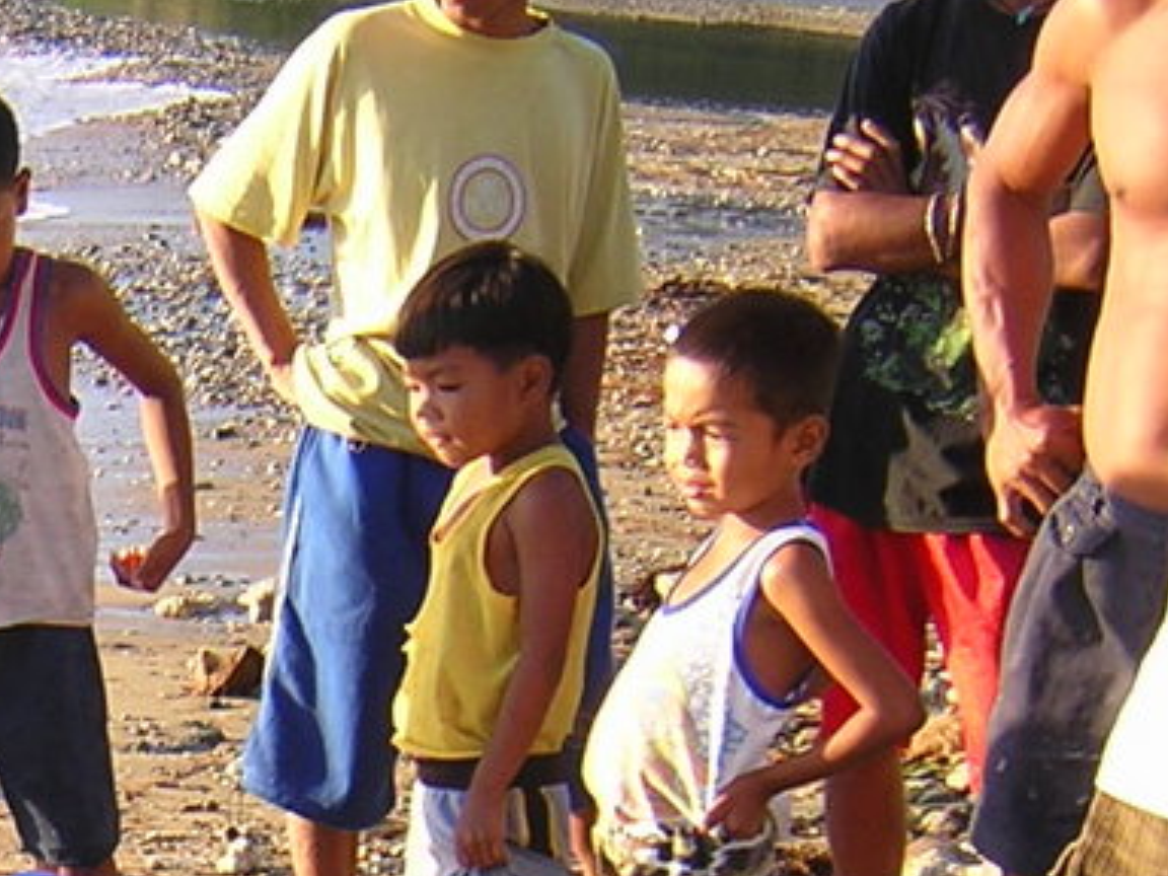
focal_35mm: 96
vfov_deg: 14.9
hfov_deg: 19.1
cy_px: 1037
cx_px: -286
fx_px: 3239
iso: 100
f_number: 2.6
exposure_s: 1/191
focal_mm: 4.7
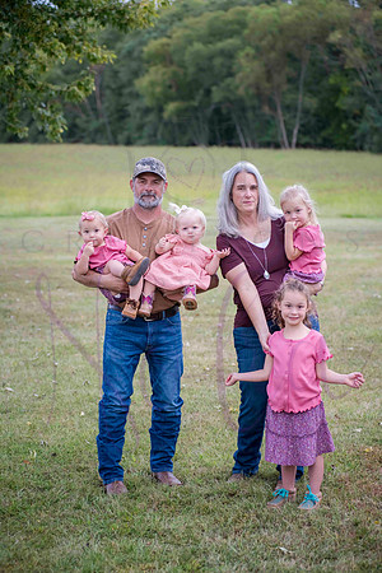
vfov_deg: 25.4
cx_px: 191
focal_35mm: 80
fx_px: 1273
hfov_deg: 17.1
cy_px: 286
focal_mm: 80
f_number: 4
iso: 400
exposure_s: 1/500
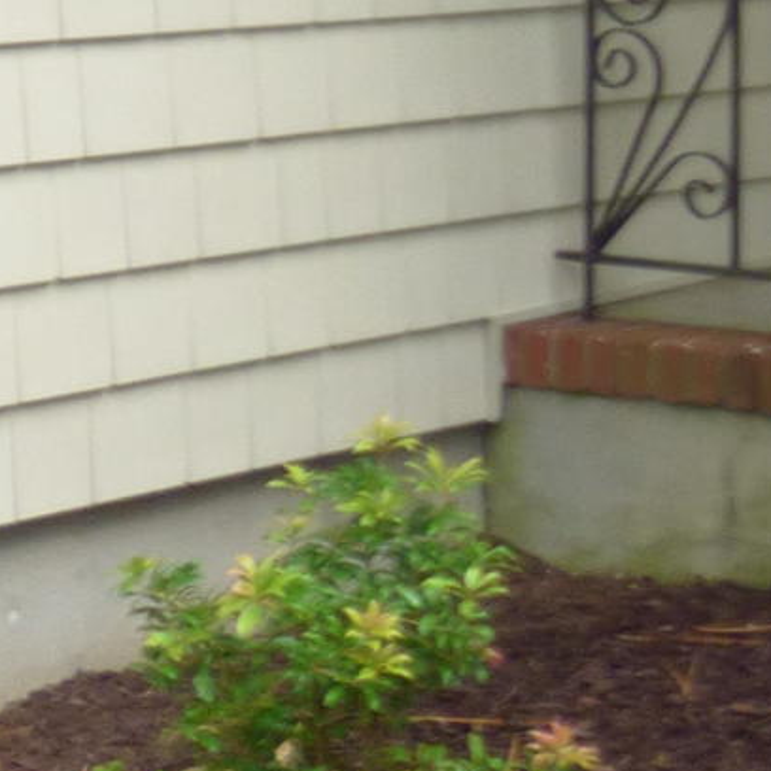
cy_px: 98
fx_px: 3276
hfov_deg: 11.3
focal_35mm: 130
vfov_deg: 13.3
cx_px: 1818
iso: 100
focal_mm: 3.58
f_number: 2.8
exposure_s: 1/250
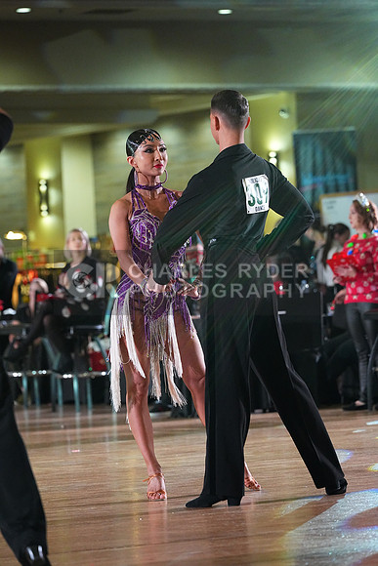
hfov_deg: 6.9
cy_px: 283
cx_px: 189
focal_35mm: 200
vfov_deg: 10.3
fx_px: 3148
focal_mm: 200
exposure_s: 1/400
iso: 8000
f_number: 5
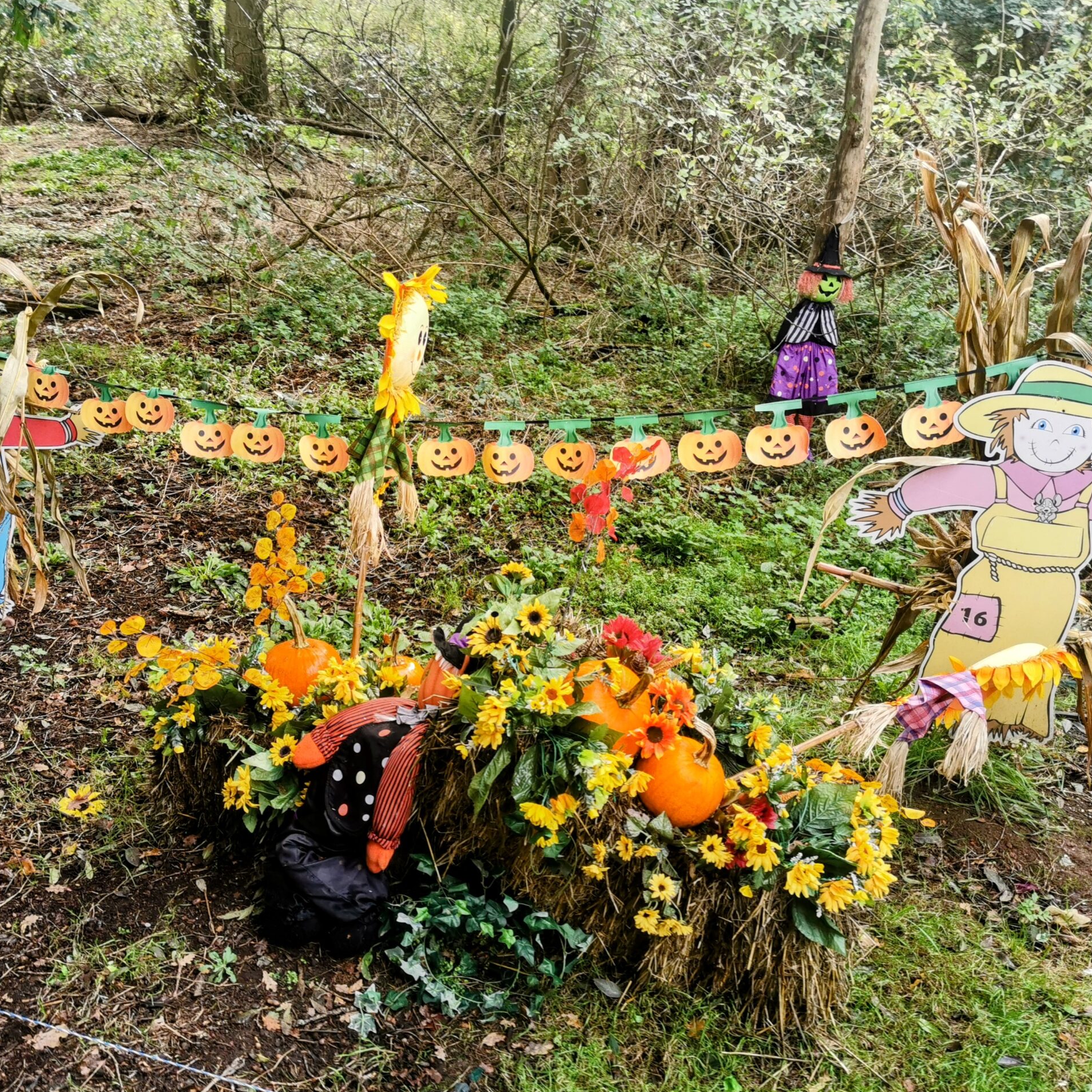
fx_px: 1142
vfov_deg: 51.1
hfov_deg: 51.0
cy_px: 546
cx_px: 490
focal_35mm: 32
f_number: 1.6
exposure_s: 1/164
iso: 50
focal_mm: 5.56
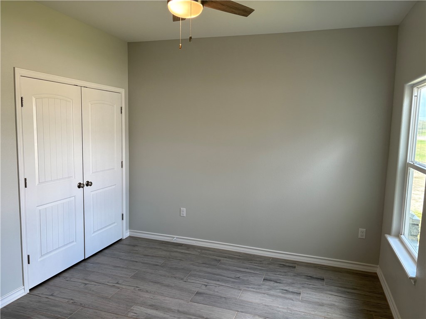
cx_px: 213
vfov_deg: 53.1
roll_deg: -0.9
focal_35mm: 26
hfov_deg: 67.3
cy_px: 160
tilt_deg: -7.1
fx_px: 320
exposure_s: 1/120
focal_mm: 5.96
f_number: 1.6
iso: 64
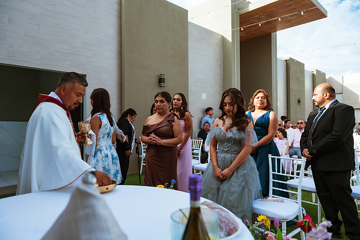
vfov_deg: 53.2
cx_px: 180
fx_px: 240
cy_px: 120
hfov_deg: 73.7
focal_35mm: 24
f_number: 2.8
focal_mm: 24
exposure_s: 1/800
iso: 100
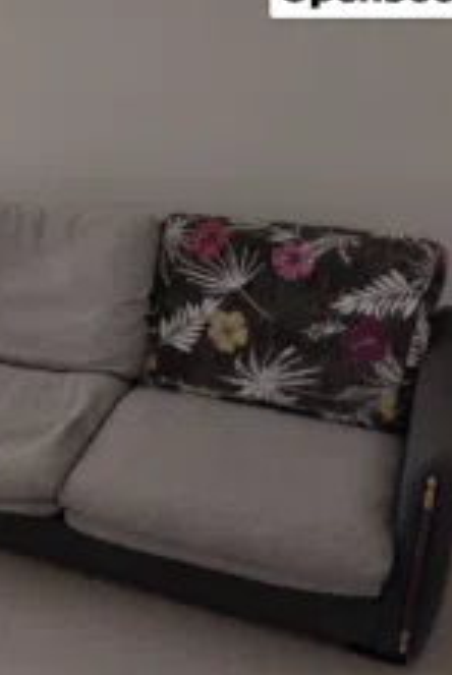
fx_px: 882
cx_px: -107
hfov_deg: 25.4
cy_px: 354
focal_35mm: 47
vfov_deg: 41.8
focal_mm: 4.74
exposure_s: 1/40
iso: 135
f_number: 1.79
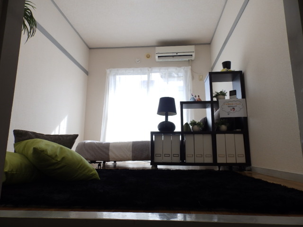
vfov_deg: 61.1
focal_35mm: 22
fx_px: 193
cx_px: 152
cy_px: 114
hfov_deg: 76.4
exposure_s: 1/80
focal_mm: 4
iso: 80
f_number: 3.4
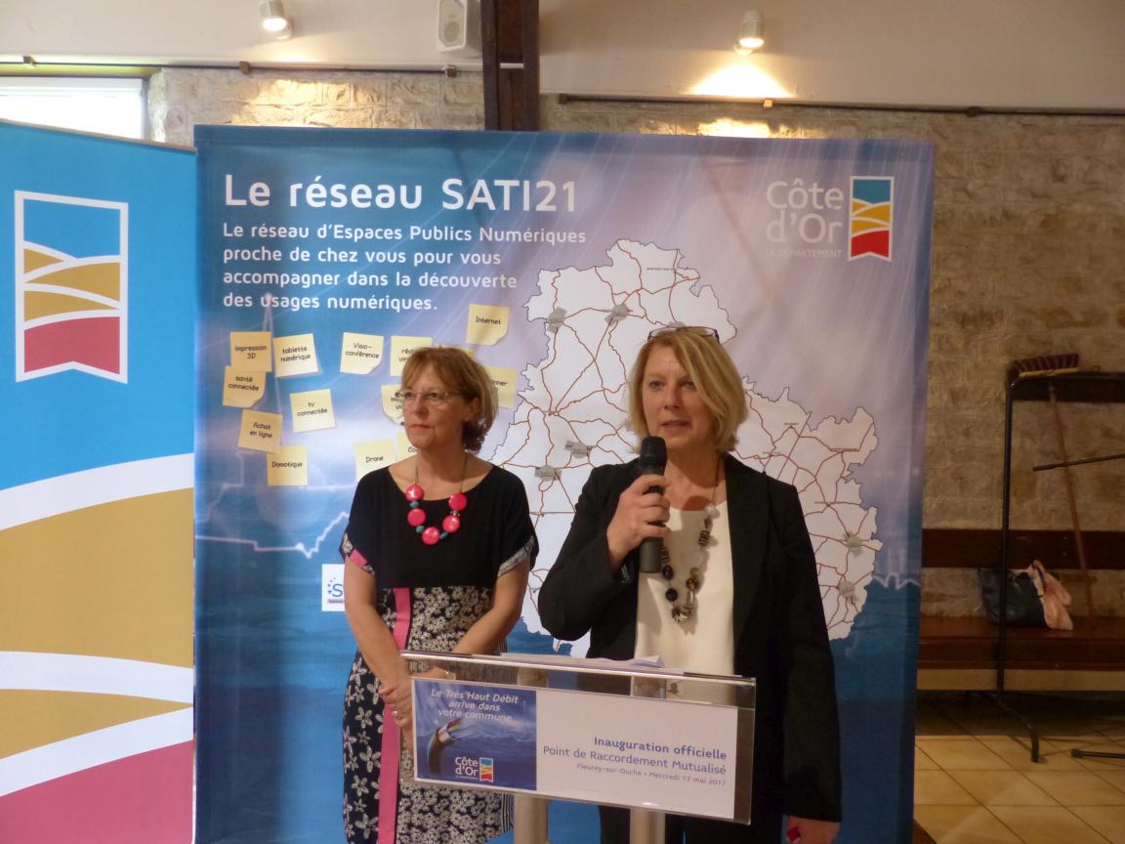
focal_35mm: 25
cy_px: 422
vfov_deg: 54.9
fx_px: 812
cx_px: 562
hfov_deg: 69.4
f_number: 2.8
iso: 400
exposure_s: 1/40
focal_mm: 4.5
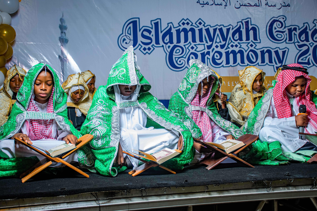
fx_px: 449
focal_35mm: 51
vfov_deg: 26.5
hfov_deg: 38.9
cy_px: 106
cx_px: 158
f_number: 5
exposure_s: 1/125
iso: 800
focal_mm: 34
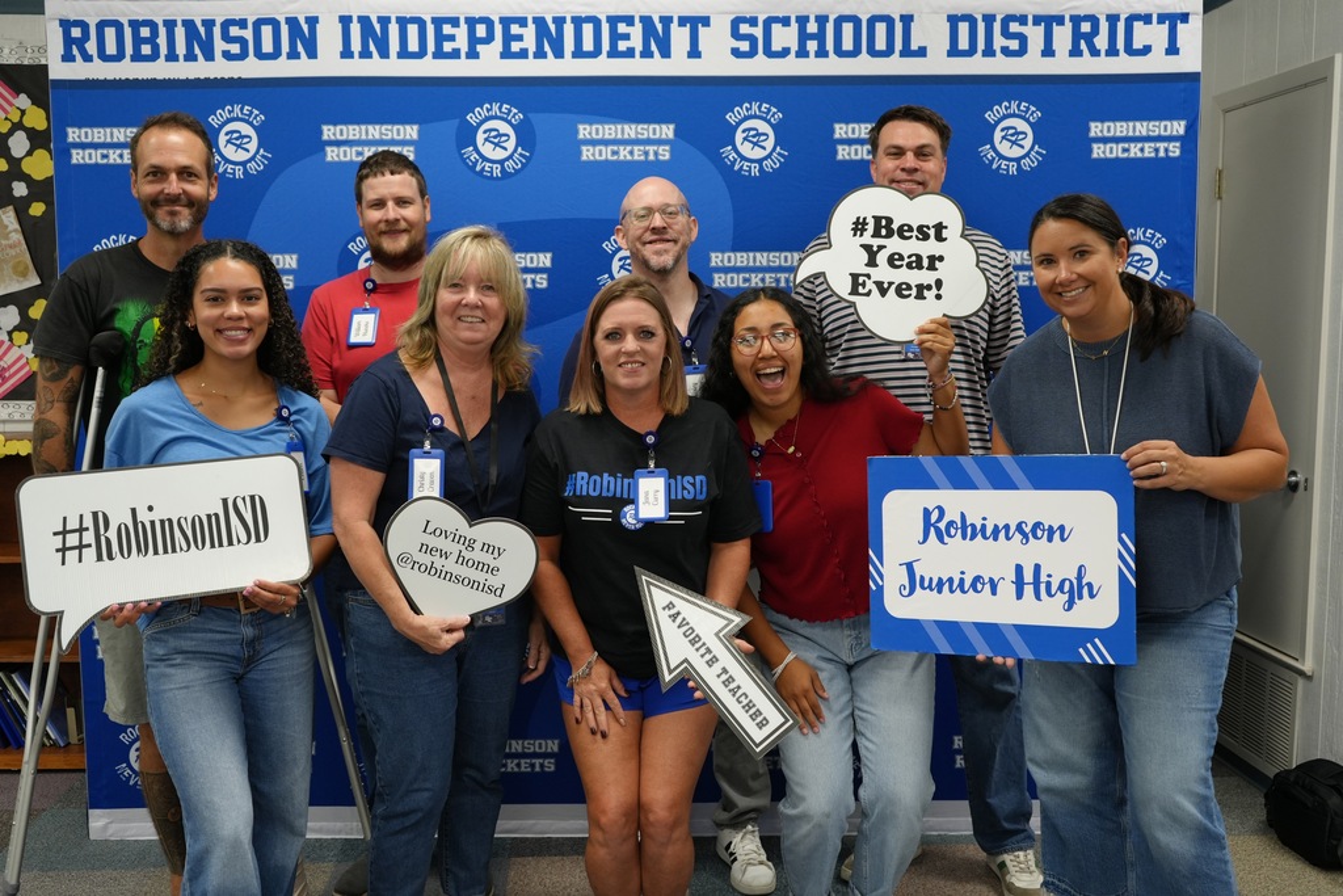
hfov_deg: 53.1
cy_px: 448
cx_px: 672
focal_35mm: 36
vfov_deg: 36.9
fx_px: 1343
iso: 1250
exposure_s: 1/160
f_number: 4
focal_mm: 36
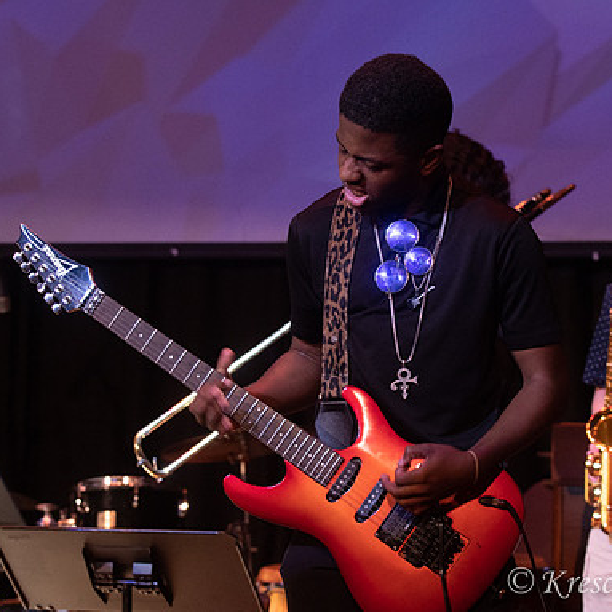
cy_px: 308
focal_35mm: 135
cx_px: 318
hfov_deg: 12.9
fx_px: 2700
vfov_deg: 12.9
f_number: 4
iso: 1600
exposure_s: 1/200
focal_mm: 70
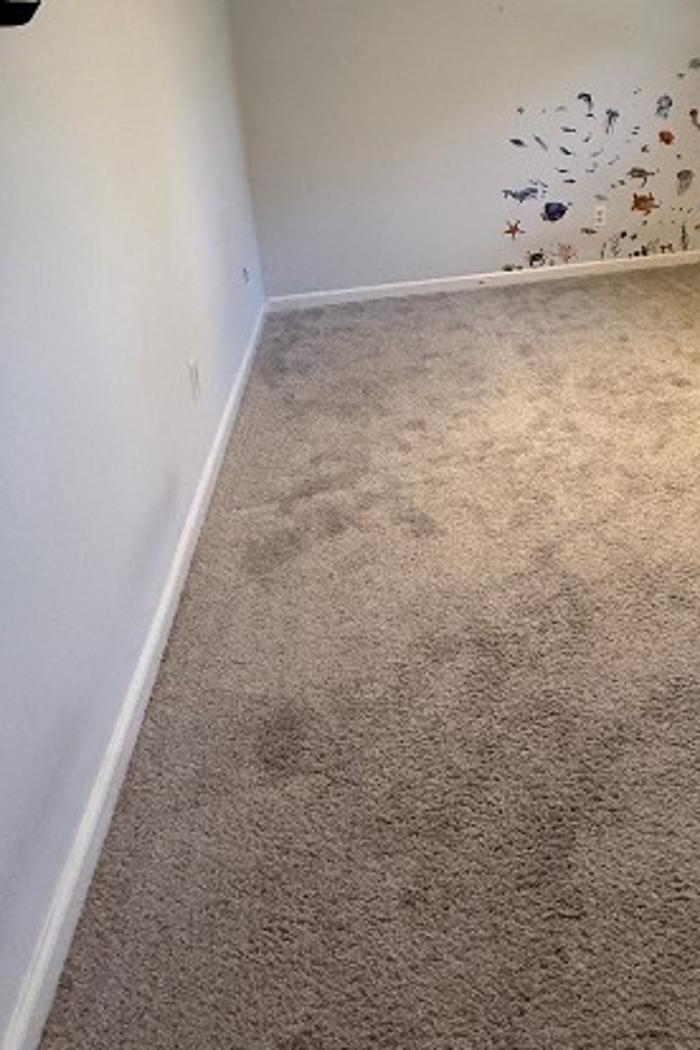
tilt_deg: -12.4
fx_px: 787
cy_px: 226
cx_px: 723
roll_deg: -1.3
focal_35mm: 27
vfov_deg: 62.3
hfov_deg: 40.9
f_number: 2.2
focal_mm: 2.22
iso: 500
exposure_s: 1/120
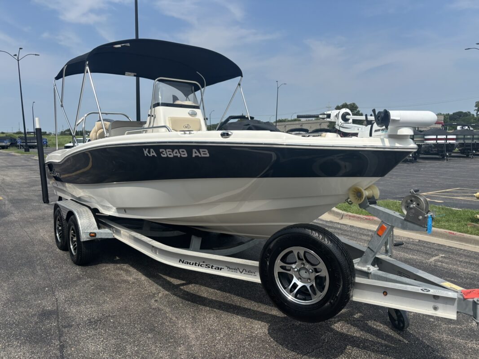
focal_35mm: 26
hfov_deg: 67.3
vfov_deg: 53.1
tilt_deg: -5.0
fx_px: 360
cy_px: 180
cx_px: 240
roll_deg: +1.2
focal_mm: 5.96
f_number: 1.6
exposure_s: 1/3650
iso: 50
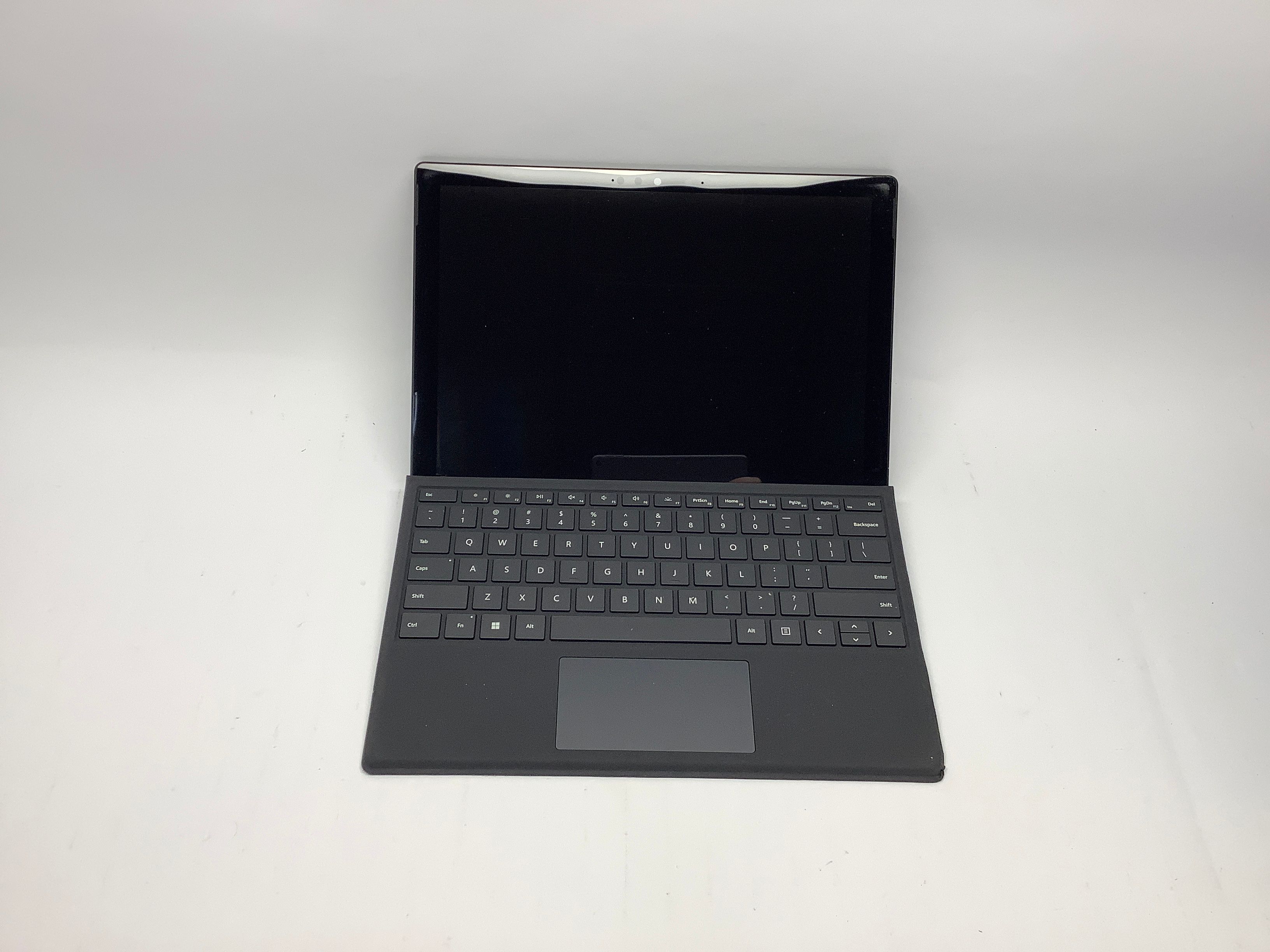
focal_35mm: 31
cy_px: 476
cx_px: 635
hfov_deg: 58.4
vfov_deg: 45.4
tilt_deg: -46.9
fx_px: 1137
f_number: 2.4
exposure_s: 1/120
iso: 40
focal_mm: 3.3
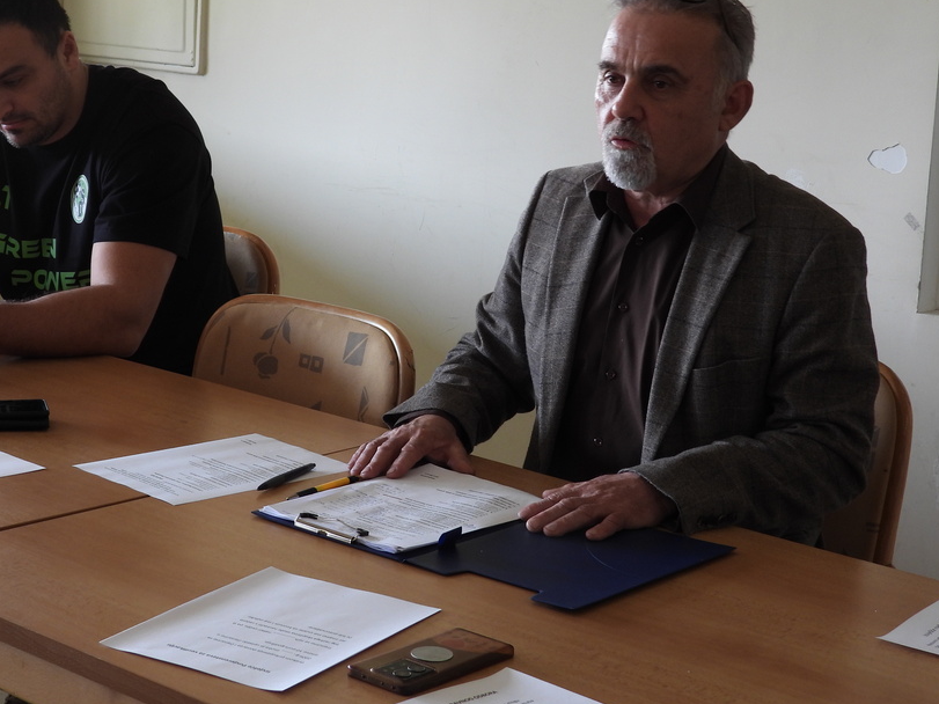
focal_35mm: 74
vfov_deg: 19.9
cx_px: 389
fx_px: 2007
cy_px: 265
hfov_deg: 26.3
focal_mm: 9
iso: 125
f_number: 3.2
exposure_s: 1/30
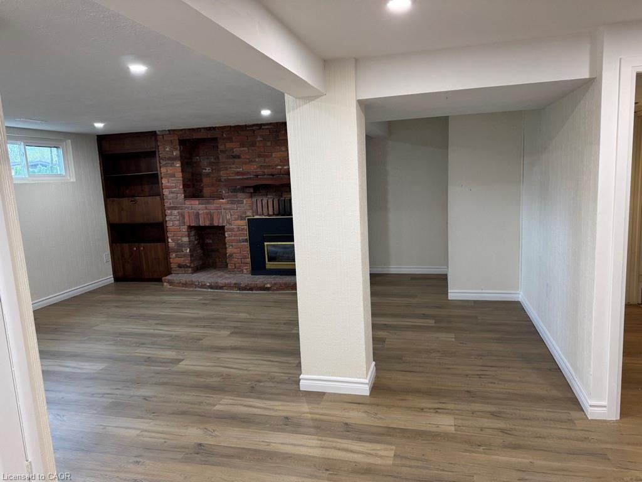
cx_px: 321
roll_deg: +3.5
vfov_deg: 56.8
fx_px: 445
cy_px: 241
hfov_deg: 71.6
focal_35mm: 24
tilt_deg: -9.5
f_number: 1.78
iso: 200
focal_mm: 6.76
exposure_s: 1/120
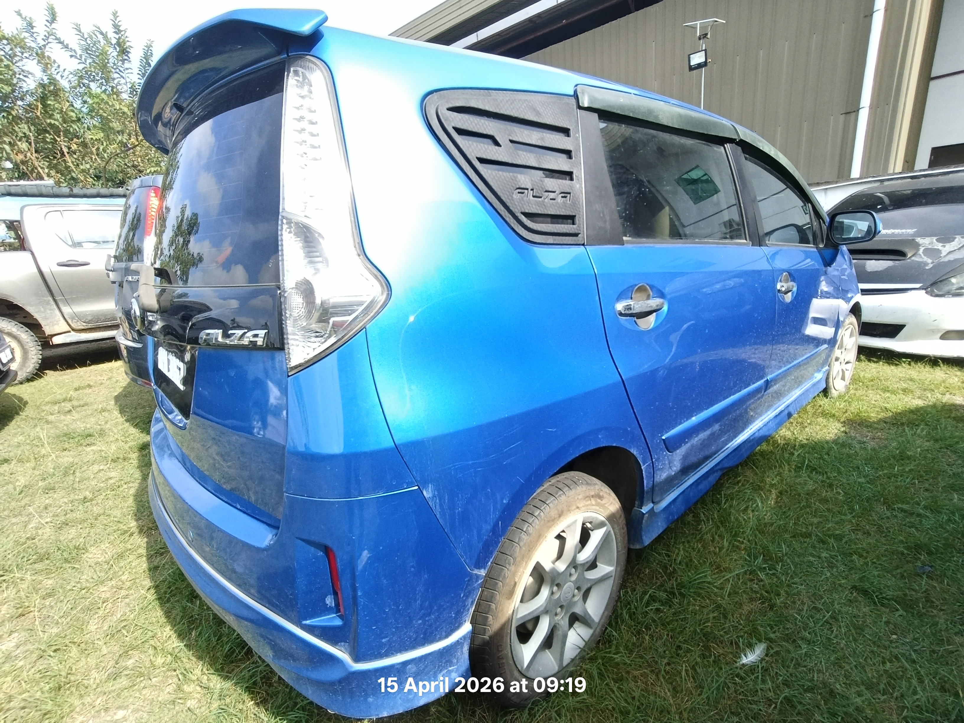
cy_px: 362
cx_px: 482
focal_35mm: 16
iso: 64
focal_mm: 1.68
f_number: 2.2
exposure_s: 1/220
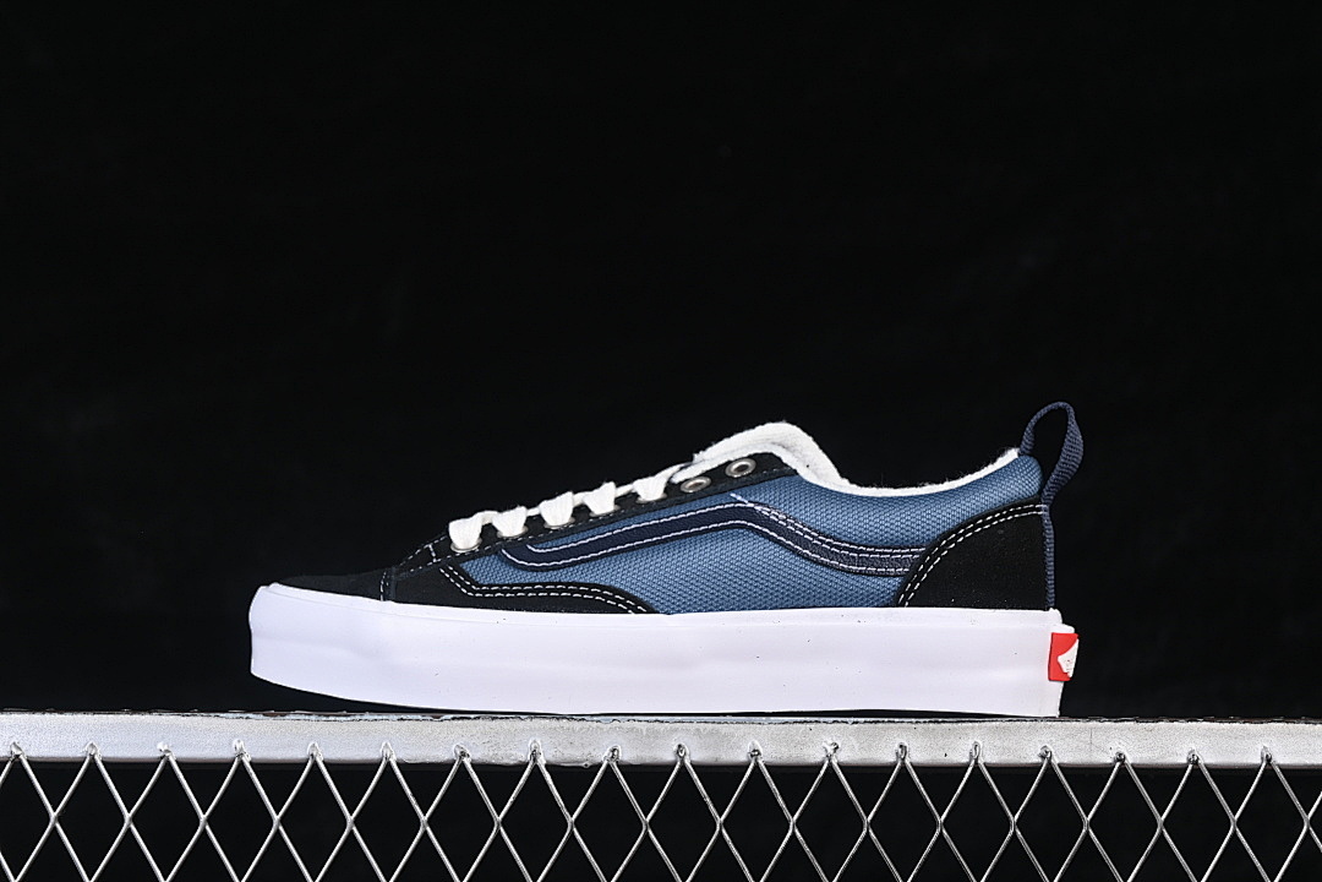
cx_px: 661
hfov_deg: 27.0
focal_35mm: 75
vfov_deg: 18.2
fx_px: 2754
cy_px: 441
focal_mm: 50
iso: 160
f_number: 6.3
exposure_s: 1/60
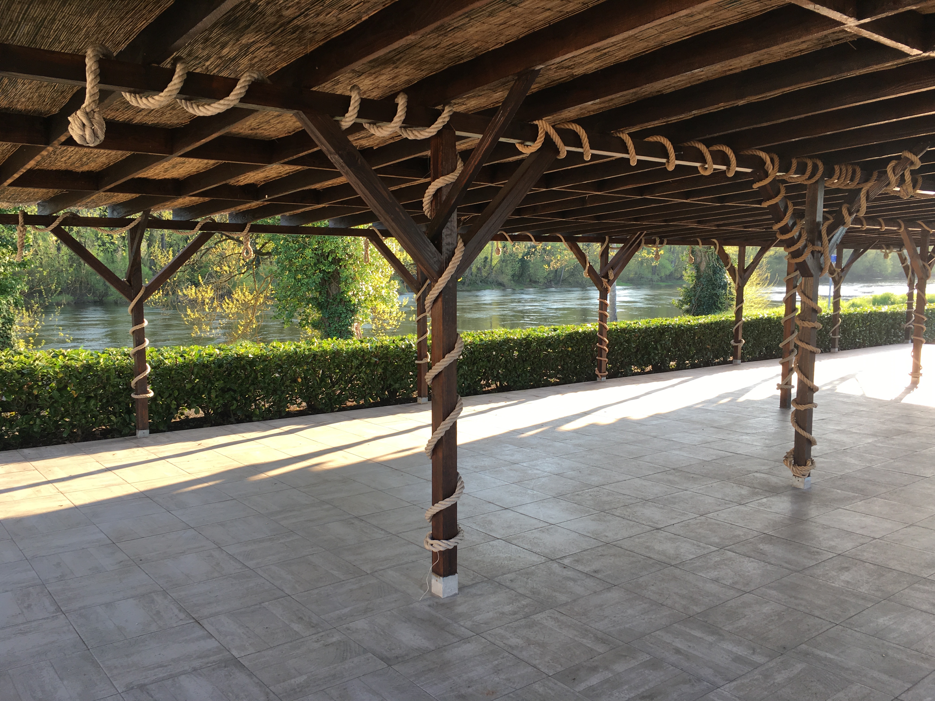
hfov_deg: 61.7
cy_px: 350
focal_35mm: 29
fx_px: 783
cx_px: 468
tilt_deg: -6.0
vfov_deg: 48.2
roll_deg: -0.1
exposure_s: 1/121
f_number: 2.2
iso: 25
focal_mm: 4.15
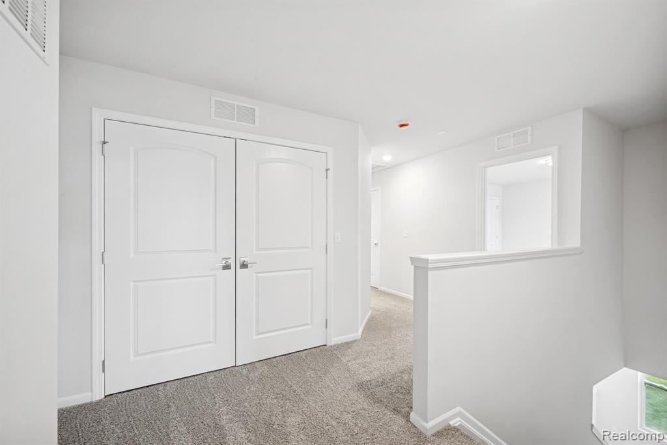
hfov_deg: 104.2
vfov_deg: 81.2
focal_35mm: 14
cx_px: 334
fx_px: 259
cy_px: 222
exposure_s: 1.6
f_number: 9
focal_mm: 14
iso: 100
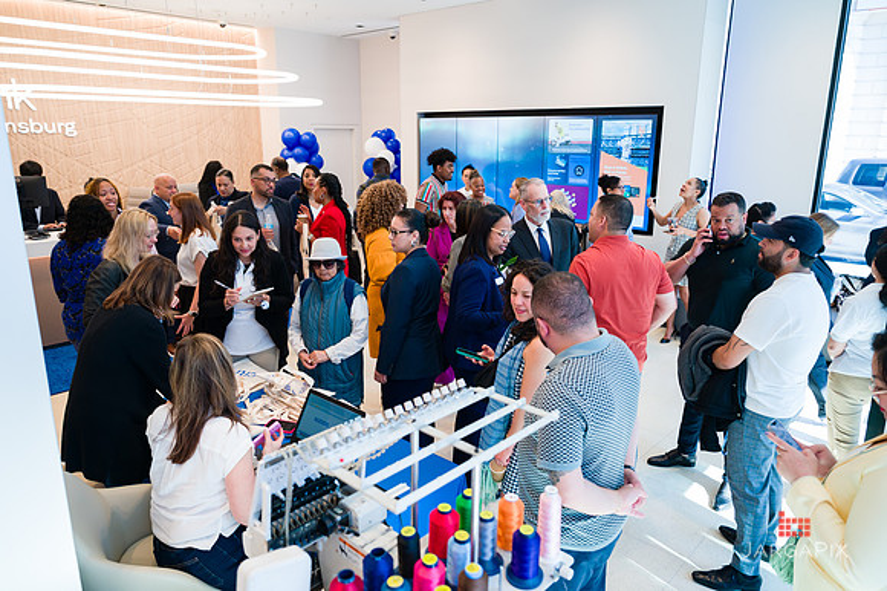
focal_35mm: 25
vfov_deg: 51.8
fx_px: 607
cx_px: 444
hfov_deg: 72.3
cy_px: 296
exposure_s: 1/200
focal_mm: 24
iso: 500
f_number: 3.2
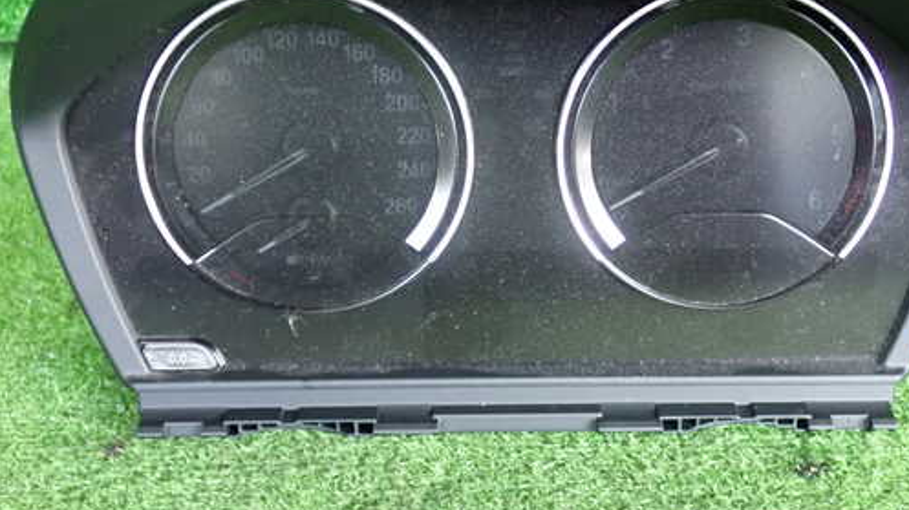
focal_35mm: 50
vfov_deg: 23.9
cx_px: 516
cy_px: 214
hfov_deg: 41.3
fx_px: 1205
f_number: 2.7
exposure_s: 1/30
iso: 800
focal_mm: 6.83
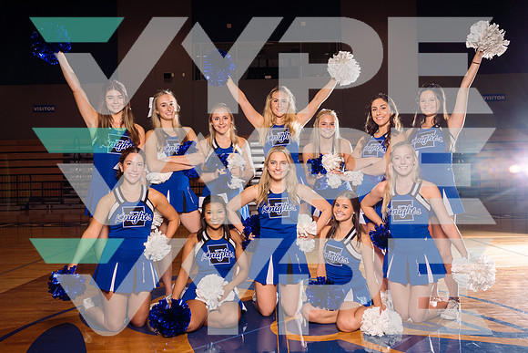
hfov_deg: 57.2
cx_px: 264
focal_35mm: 33
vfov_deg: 40.0
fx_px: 484
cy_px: 176
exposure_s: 1/250
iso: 250
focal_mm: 33
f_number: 8
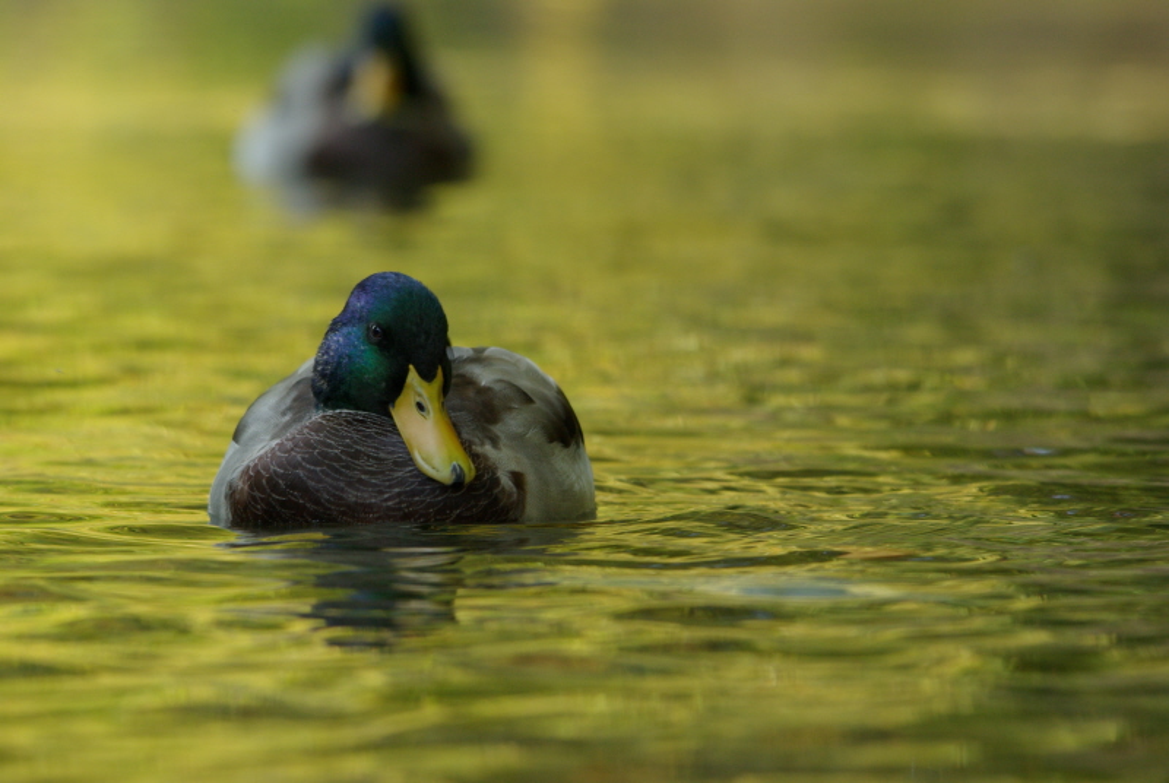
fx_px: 14634
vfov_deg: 3.1
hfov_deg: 4.6
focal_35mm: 450
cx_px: 584
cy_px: 392
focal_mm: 300
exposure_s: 1/125
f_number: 6.7
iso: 400
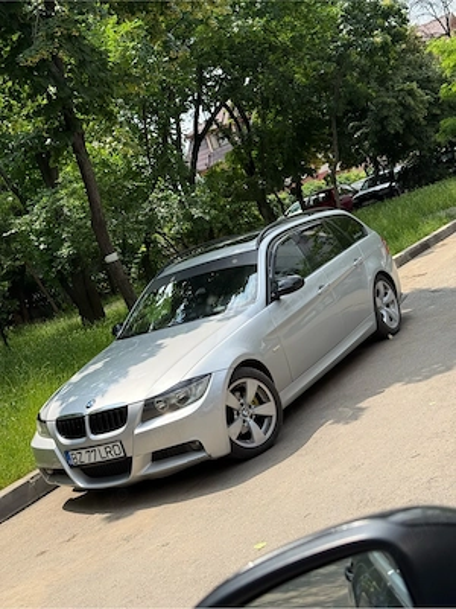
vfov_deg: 39.7
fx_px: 843
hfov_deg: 30.3
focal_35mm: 48
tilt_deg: -3.0
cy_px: 304
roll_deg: +18.3
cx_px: 228
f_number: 1.78
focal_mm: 6.76
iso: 80
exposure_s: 1/2762
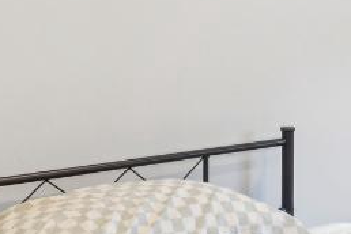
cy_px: -6
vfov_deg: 9.4
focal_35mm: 145
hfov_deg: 13.9
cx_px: 373
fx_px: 1410
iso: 400
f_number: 13
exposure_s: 1/3.33
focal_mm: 18.2
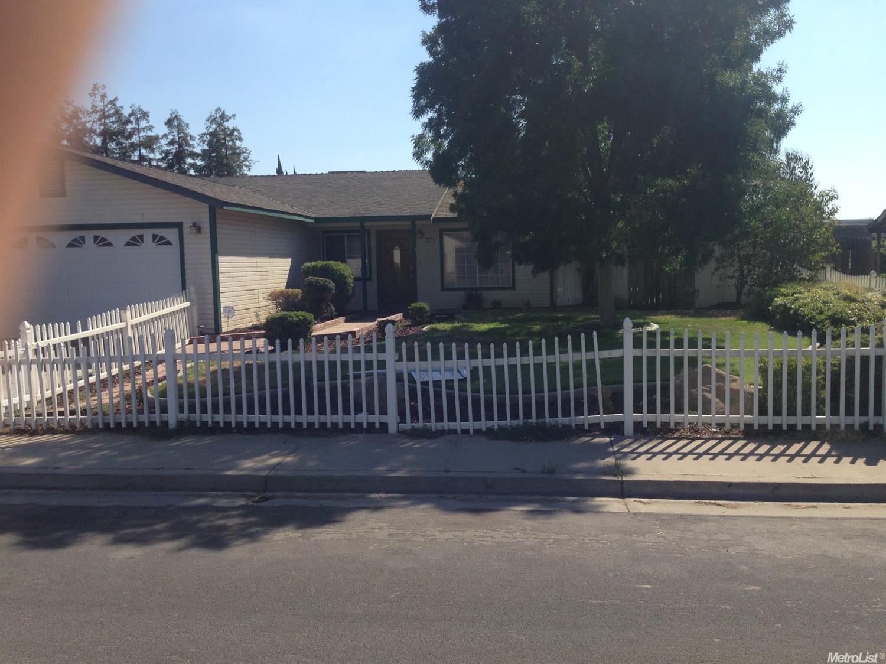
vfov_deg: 42.9
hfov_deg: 55.4
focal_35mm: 33
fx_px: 844
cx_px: 443
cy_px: 332
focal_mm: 4.12
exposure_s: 1/1506
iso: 50
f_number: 2.4
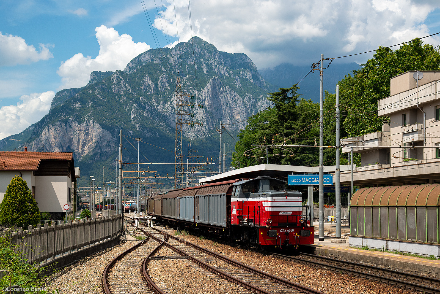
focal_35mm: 62
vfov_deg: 21.9
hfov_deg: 32.4
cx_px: 220
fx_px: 758
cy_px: 147
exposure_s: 1/640
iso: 250
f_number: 8
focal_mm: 62
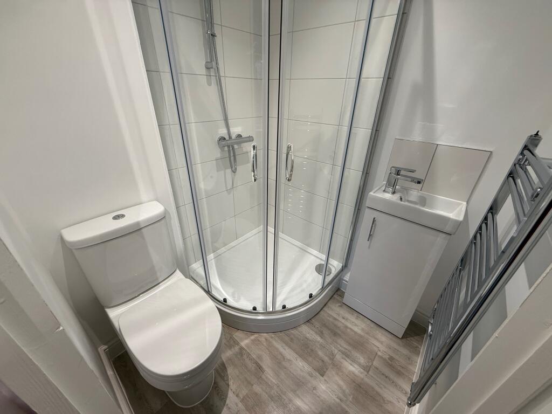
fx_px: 223
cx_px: 276
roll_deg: -1.3
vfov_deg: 85.7
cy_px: 207
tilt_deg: -27.1
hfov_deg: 102.1
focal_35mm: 14
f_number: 2.2
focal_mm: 2.22
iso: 125
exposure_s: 1/100
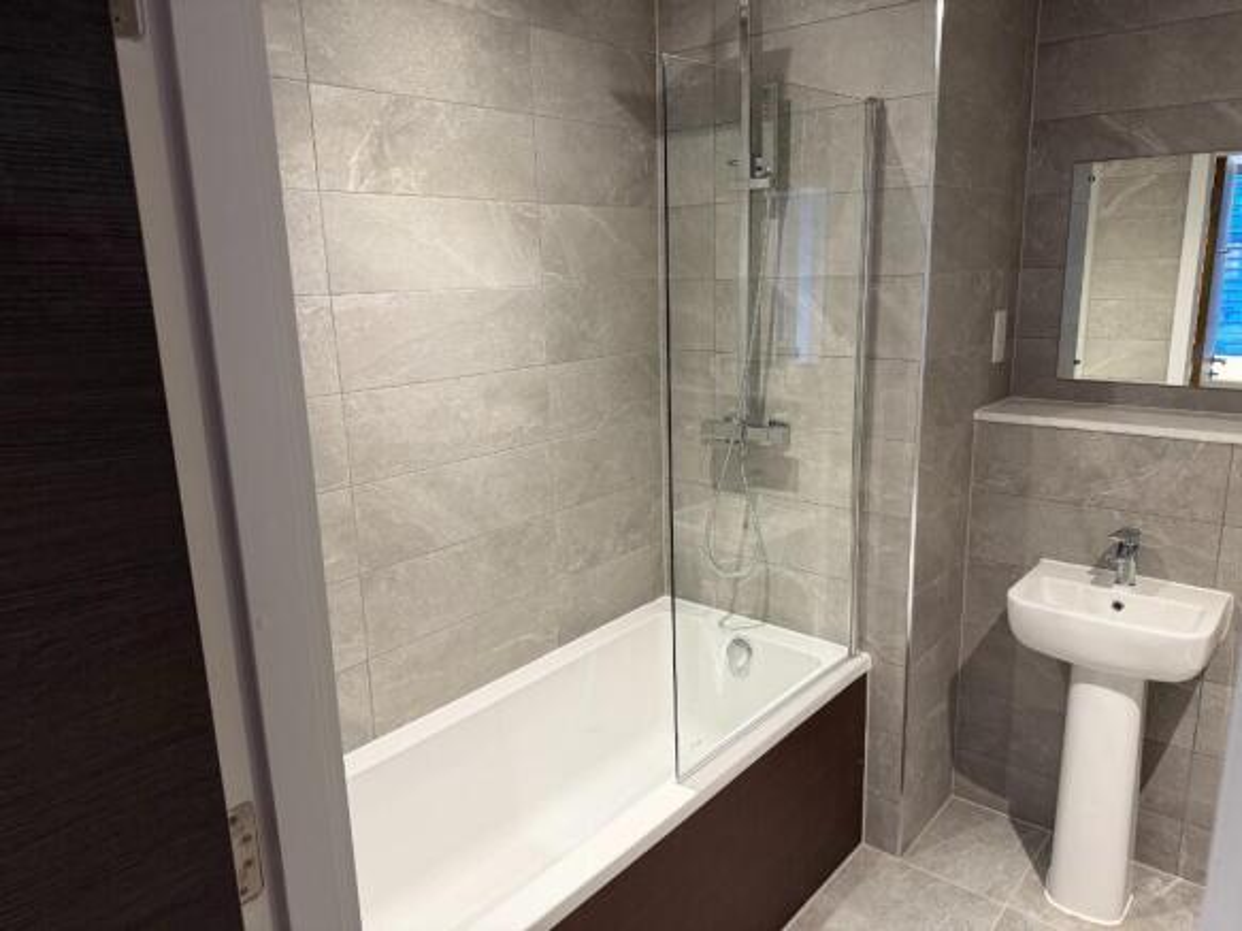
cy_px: 466
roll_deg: +2.0
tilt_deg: -13.2
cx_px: 621
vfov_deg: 56.8
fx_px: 861
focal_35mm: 24
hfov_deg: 71.6
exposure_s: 1/50
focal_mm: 6.76
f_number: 1.78
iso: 250
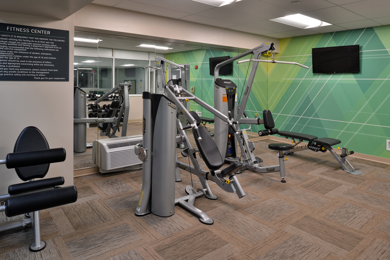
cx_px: 195
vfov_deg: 53.2
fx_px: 260
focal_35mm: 24
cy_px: 130
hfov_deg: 73.7
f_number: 13
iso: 640
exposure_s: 1/8
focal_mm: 24
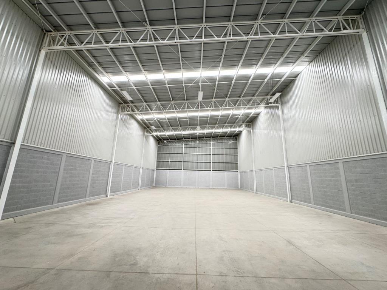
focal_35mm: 14
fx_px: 157
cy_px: 145
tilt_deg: +11.4
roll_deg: -1.0
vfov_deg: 85.7
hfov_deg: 102.1
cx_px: 194
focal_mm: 2.22
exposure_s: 1/99
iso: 200
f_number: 2.2
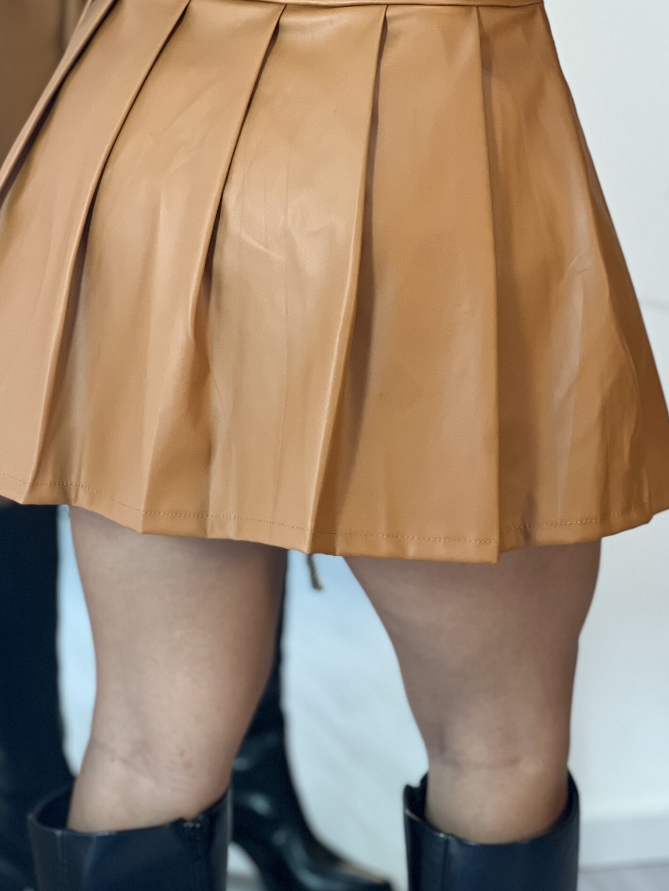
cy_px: 444
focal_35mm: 104
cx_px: 312
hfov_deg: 14.2
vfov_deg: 18.9
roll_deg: +0.0
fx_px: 2679
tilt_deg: -20.4
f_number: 2.8
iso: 160
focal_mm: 9
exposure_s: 1/120
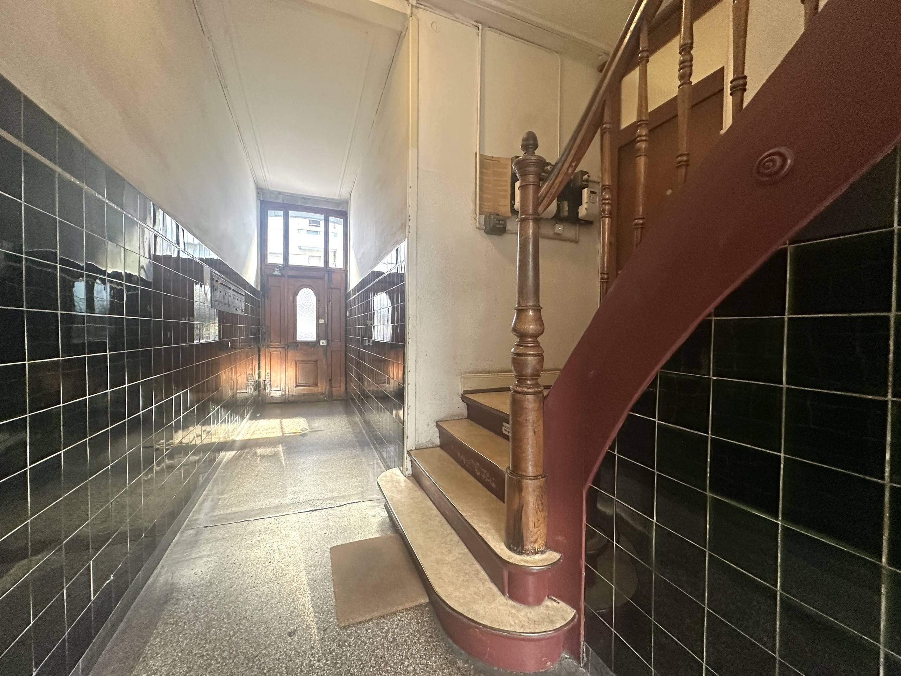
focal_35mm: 14
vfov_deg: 85.7
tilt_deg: -0.6
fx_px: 364
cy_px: 338
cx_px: 450
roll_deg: -0.9
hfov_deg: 102.1
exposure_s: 1/50
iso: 400
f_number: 2.2
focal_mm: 2.22
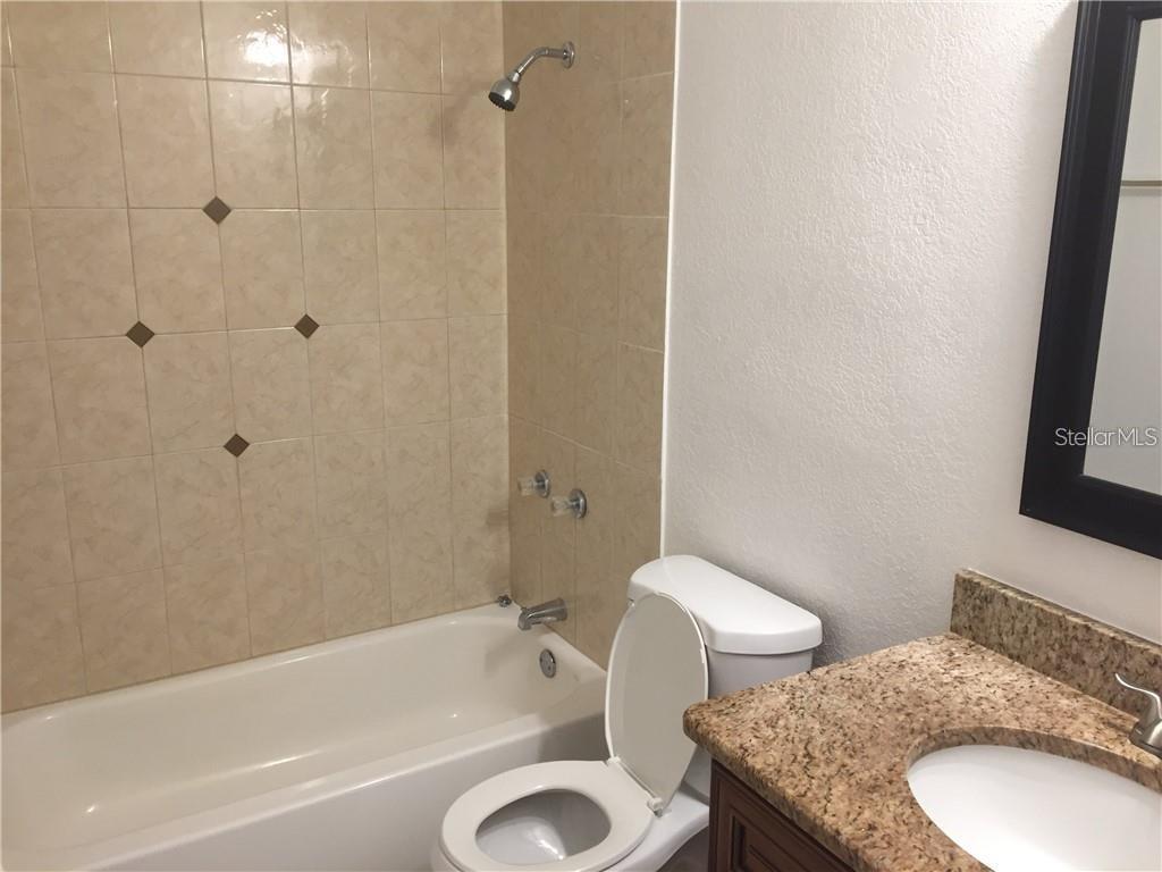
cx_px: 581
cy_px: 436
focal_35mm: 29
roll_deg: -1.3
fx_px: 973
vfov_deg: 48.2
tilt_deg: -15.1
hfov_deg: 61.7
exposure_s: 1/30
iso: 64
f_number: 2.2
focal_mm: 4.15
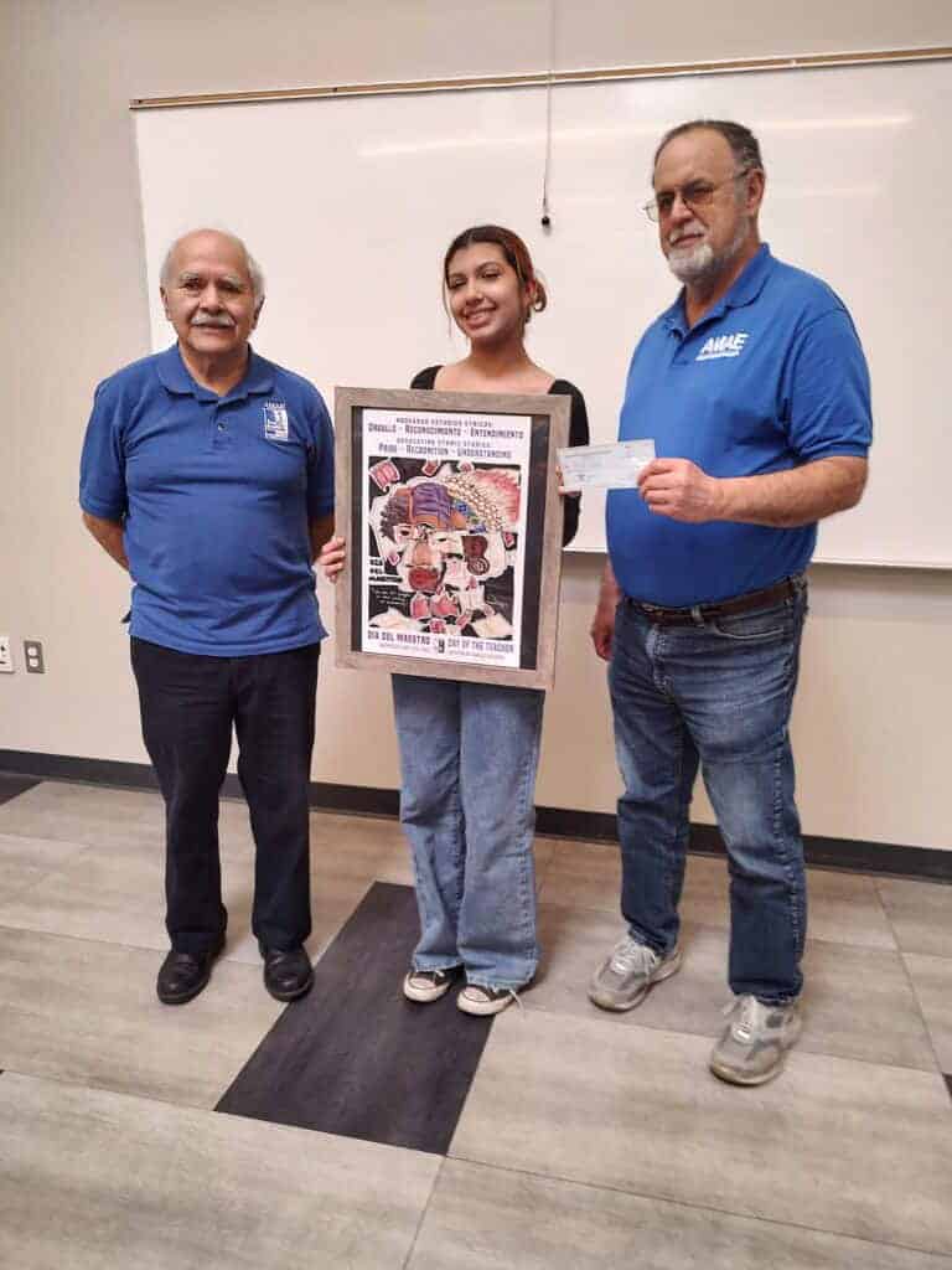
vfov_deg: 71.6
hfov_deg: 56.8
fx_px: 880
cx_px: 476
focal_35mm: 24
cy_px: 635
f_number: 1.9
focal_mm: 5.9
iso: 434
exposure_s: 1/60
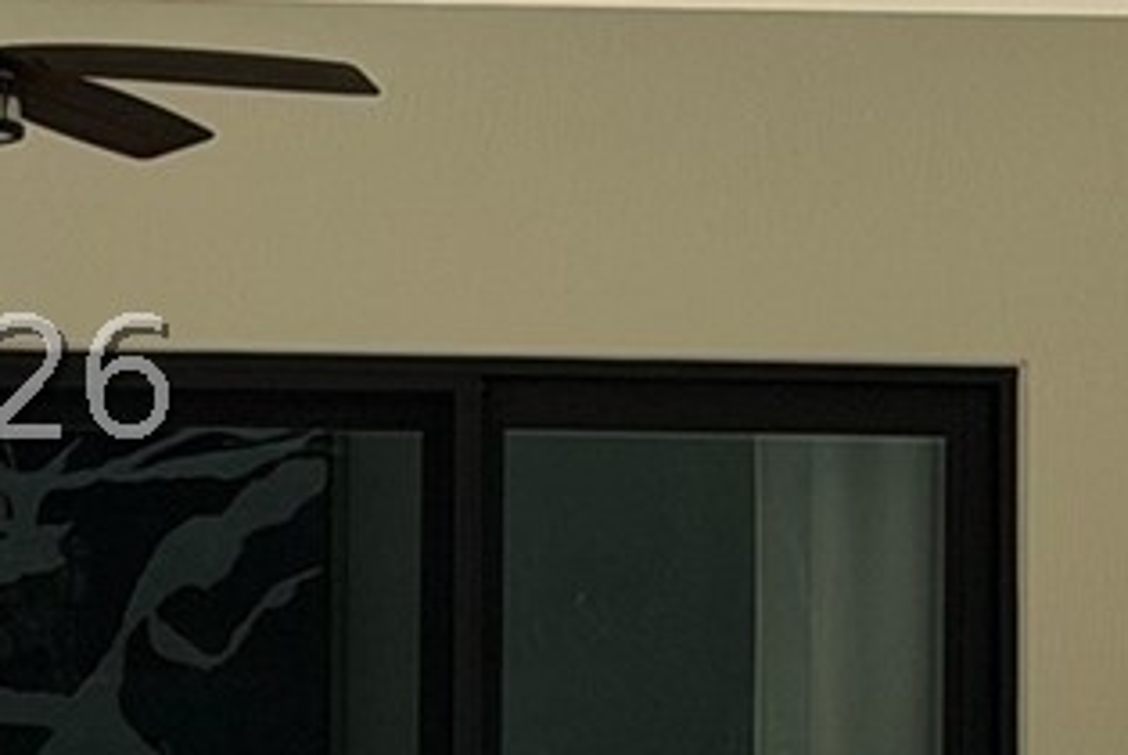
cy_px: 381
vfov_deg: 5.4
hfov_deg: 8.1
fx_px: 7966
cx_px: -36
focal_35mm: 254
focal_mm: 6.76
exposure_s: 1/1883
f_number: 1.78
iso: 64
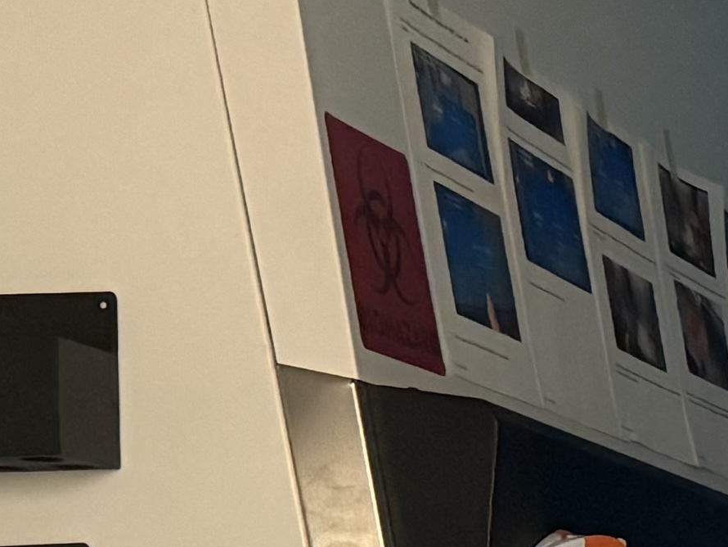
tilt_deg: -0.6
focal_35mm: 154
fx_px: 3240
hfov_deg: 11.5
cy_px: 857
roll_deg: +0.1
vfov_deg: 9.3
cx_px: 1460
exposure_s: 1/30
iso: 800
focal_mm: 6.76
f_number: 1.78
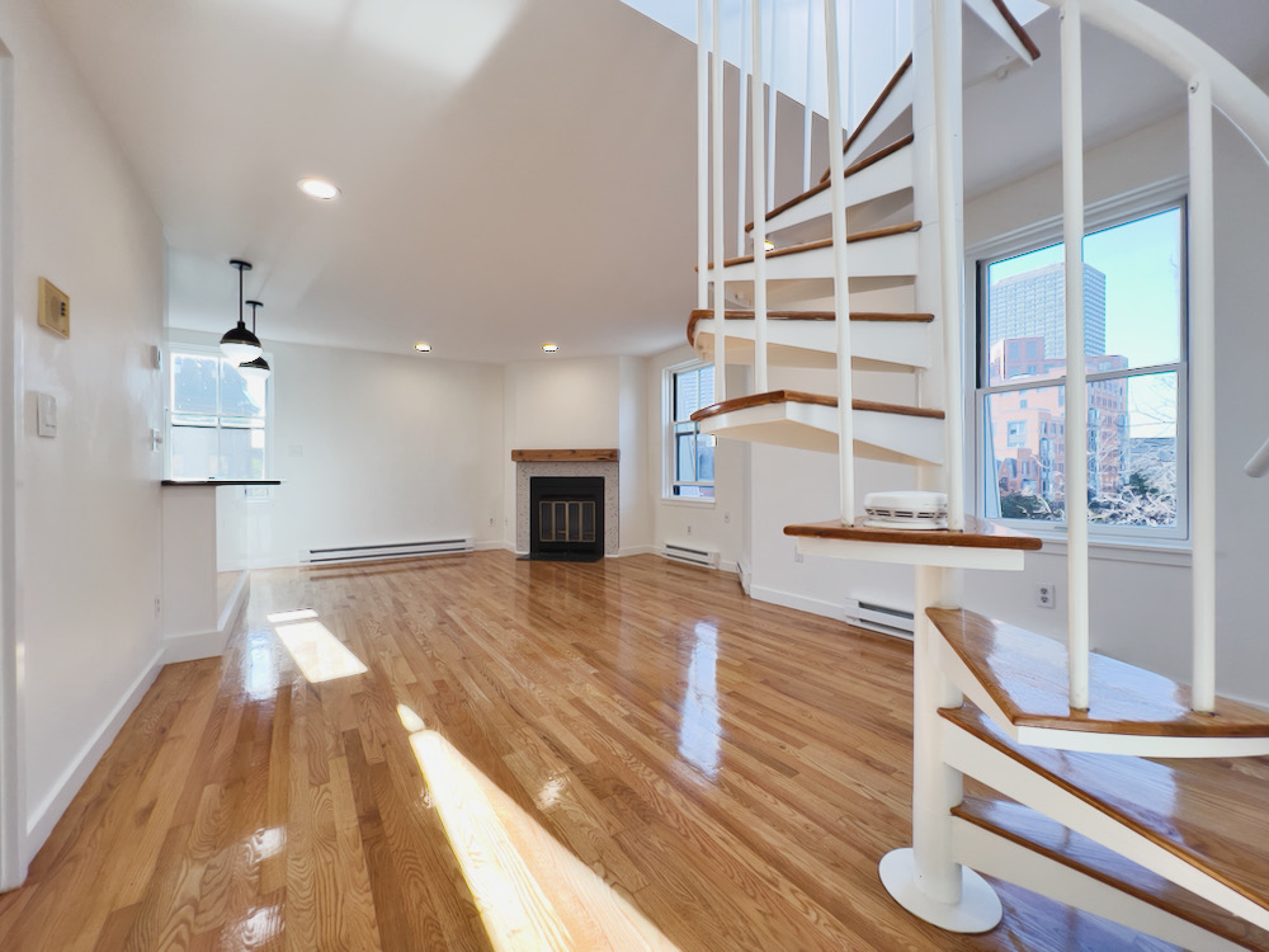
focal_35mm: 13
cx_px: 634
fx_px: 477
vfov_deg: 89.9
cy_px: 476
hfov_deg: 106.2
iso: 64
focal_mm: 1.57
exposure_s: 1/122
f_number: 1.8
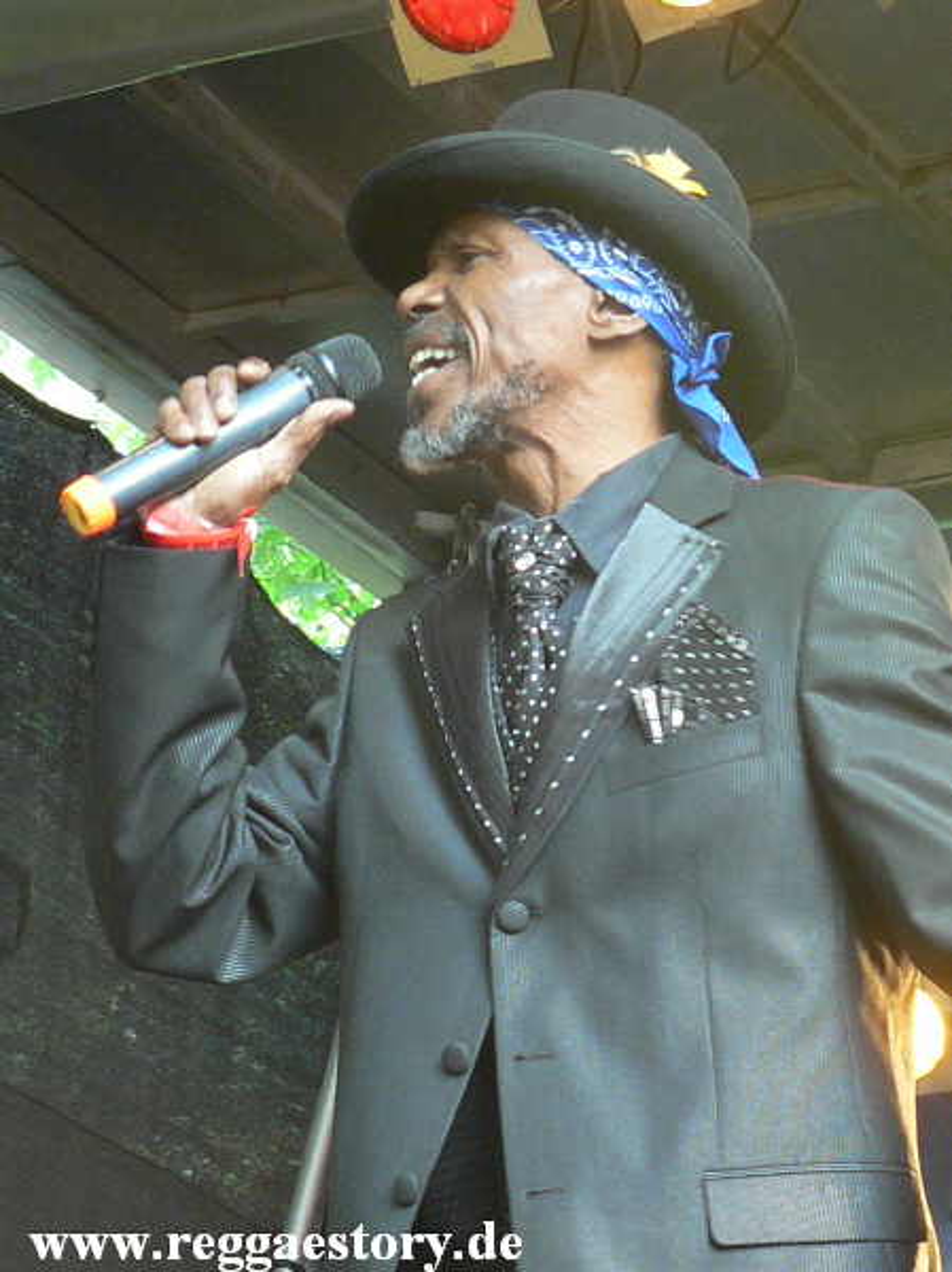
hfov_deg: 19.9
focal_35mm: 74
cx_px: 476
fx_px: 2717
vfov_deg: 26.3
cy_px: 636
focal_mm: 12.6
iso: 200
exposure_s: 1/30
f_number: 3.2
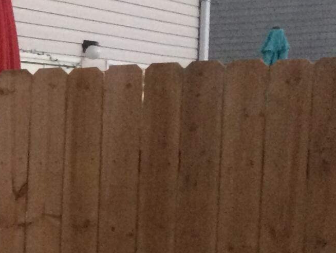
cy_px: 266
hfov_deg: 12.7
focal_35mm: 133
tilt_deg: -6.0
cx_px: -370
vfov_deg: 11.0
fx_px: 1291
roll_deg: +0.2
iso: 160
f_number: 2.2
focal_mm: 4.15
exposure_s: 1/30
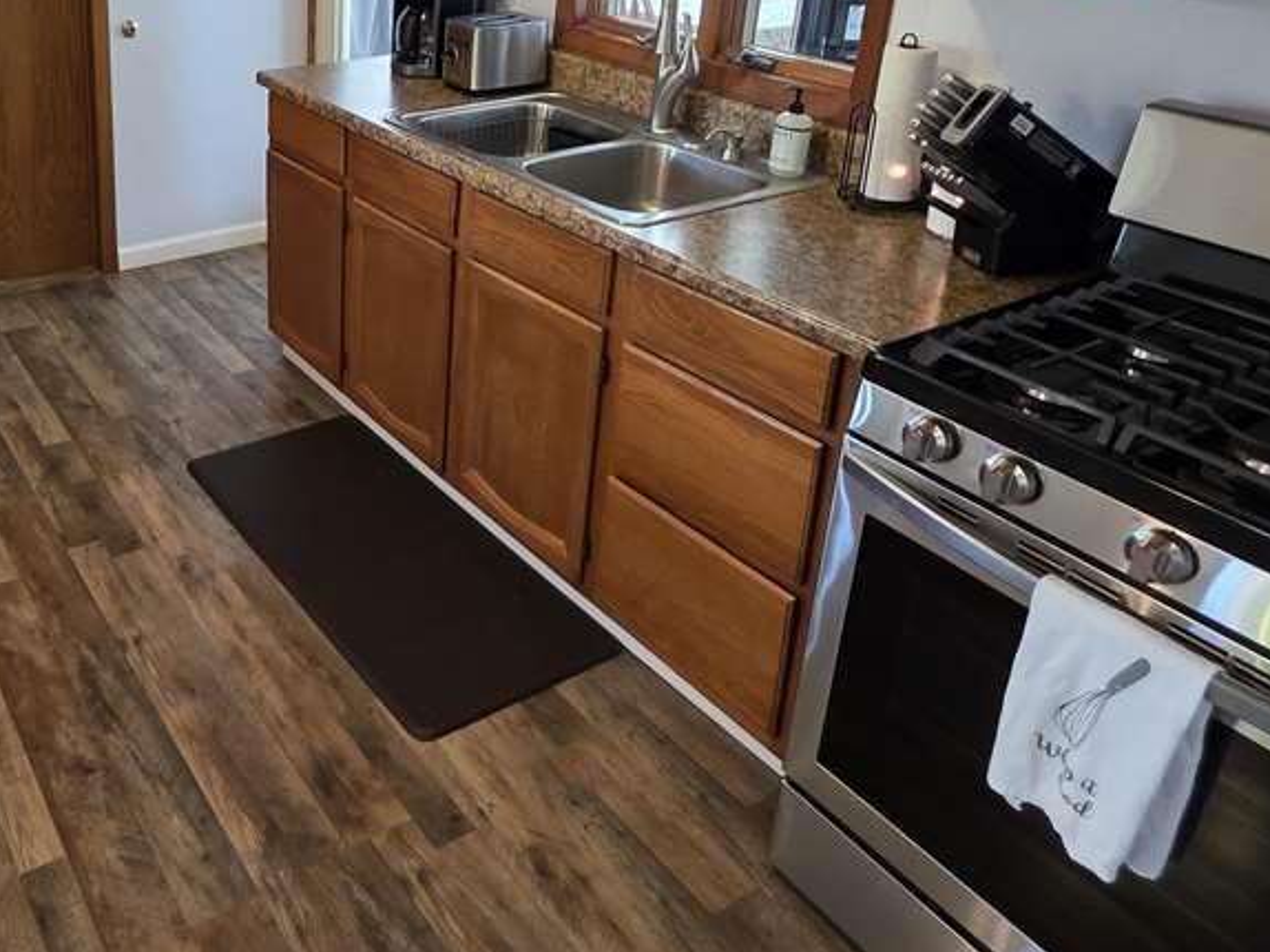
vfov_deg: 45.8
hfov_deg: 57.4
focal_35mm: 29
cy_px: 193
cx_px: 266
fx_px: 1064
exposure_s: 1/60
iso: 400
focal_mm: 2.2
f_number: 1.9
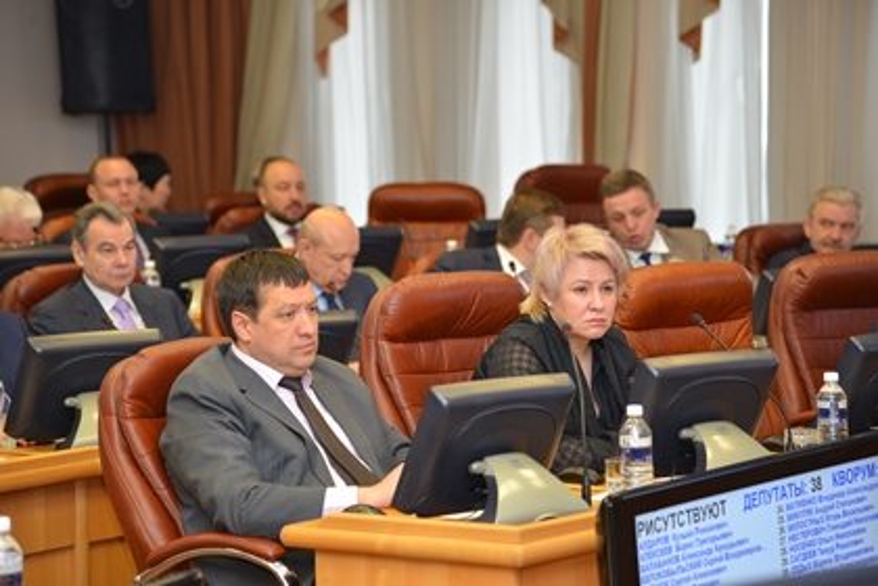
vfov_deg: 11.4
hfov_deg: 17.1
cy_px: 293
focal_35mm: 120
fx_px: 2926
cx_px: 439
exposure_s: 1/60
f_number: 4
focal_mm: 120
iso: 450
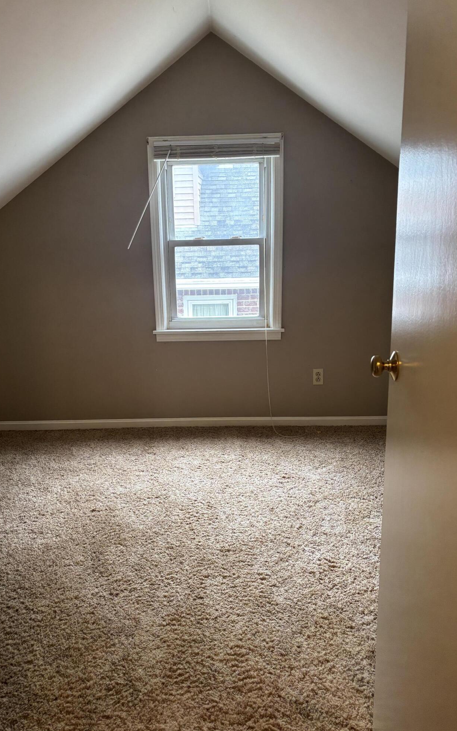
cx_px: 214
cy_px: 364
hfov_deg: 44.5
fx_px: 558
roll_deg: +0.5
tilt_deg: -13.2
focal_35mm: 28
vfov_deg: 66.5
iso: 200
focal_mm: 5.96
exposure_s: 1/60
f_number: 1.6
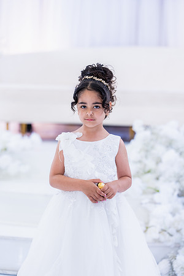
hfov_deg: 13.2
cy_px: 138
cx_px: 92
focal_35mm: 104
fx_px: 797
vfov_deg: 19.6
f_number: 2.5
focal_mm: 104
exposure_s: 1/160
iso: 640
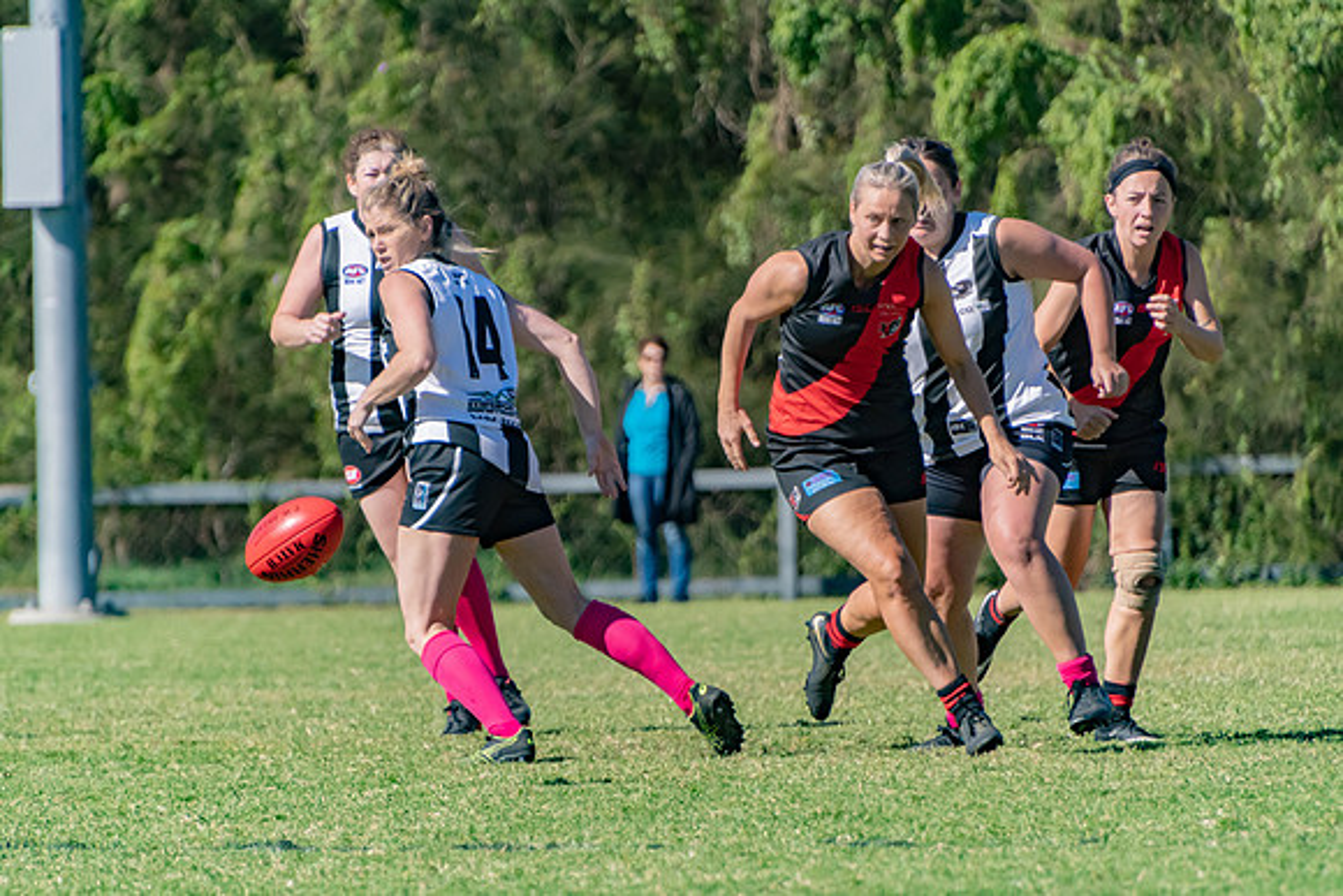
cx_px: 648
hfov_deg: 3.7
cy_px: 464
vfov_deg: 2.5
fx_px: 20554
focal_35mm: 551
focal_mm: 350
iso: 800
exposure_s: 1/5000
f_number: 6.3
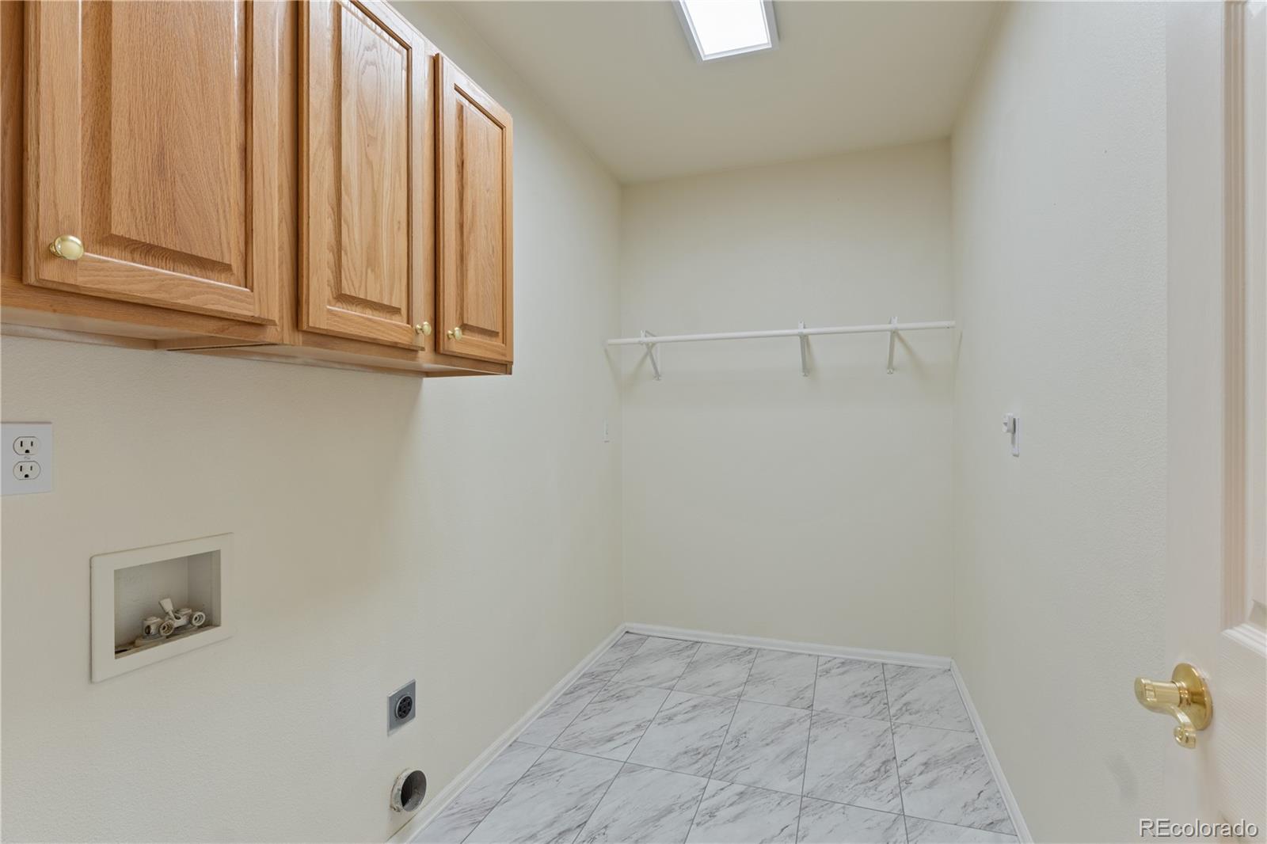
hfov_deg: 94.0
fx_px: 591
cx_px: 634
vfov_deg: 71.1
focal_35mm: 17
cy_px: 422
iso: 125
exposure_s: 1/1.25
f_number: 9
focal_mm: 11.2
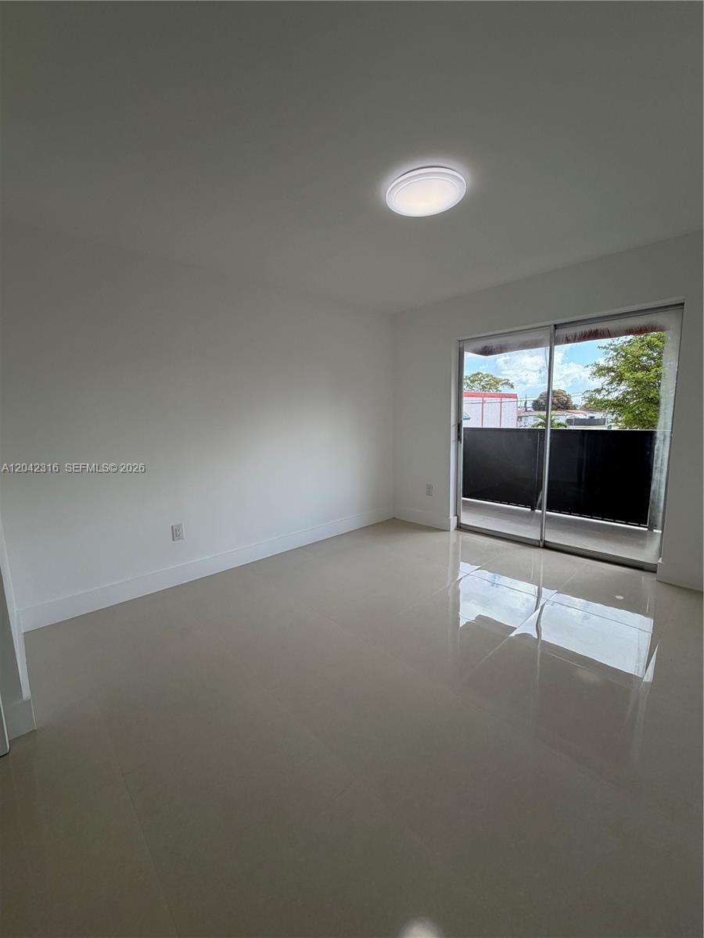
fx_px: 380
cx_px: 352
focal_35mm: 14
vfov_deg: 102.1
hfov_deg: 85.7
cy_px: 469
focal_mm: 2.22
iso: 50
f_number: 2.2
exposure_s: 1/232
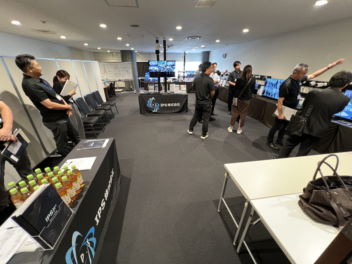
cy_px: 132
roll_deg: -0.3
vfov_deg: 89.9
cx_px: 176
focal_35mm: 13
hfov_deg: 106.2
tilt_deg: -26.0
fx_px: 132
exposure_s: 1/50
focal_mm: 1.57
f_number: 1.8
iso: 400
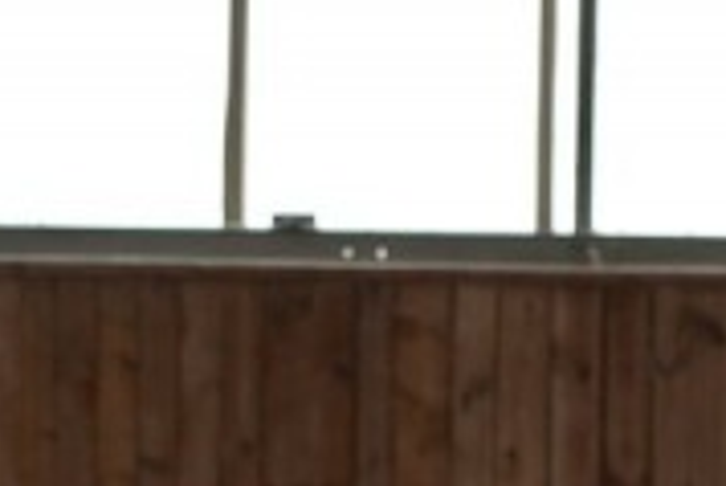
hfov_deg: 4.4
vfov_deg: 2.9
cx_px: 347
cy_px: 1056
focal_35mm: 471
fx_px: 9506
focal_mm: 105
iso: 1600
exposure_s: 1/160
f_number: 4
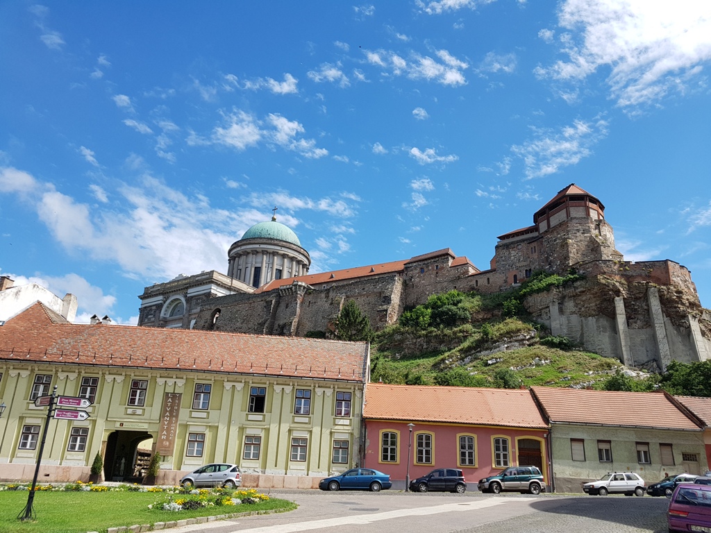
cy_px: 266
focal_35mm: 26
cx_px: 356
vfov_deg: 53.1
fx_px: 534
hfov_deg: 67.3
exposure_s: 1/1948
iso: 50
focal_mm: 4.2
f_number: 1.7
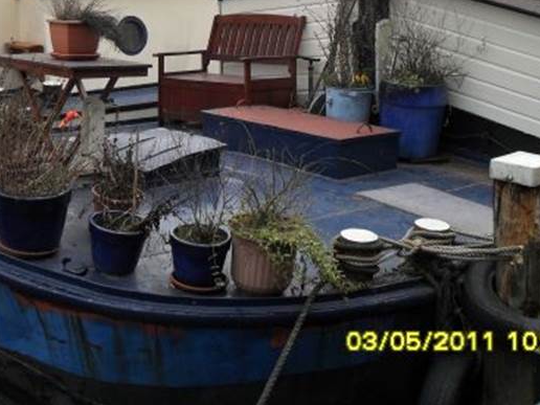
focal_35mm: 61
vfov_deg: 23.5
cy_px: 56
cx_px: 197
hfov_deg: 31.5
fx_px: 952
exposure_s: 1/250
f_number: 2.8
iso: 100
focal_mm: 6.2
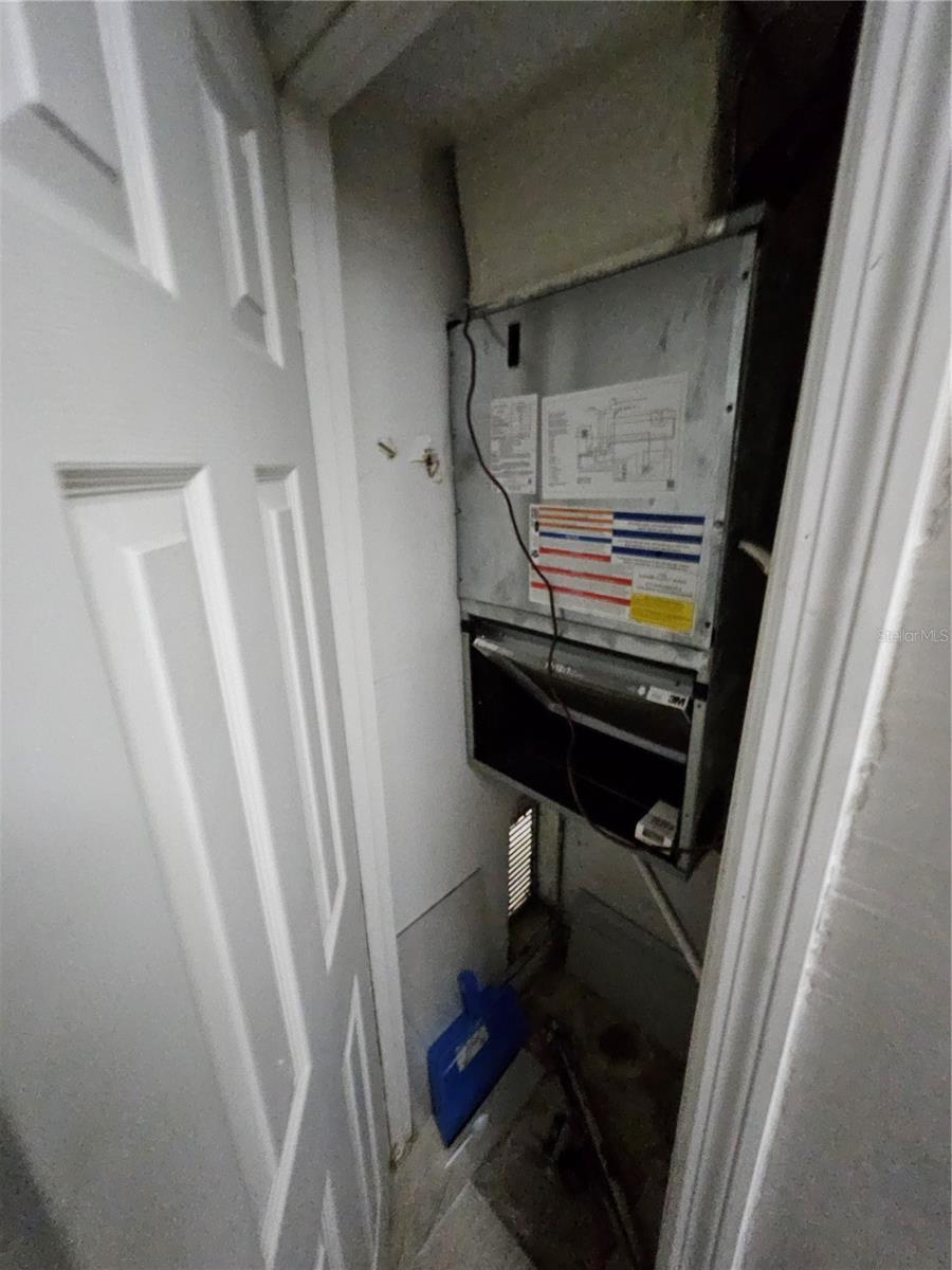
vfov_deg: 106.2
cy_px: 635
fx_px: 477
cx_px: 476
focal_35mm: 13
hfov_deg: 89.9
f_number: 2.2
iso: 640
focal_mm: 1.74
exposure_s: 1/24
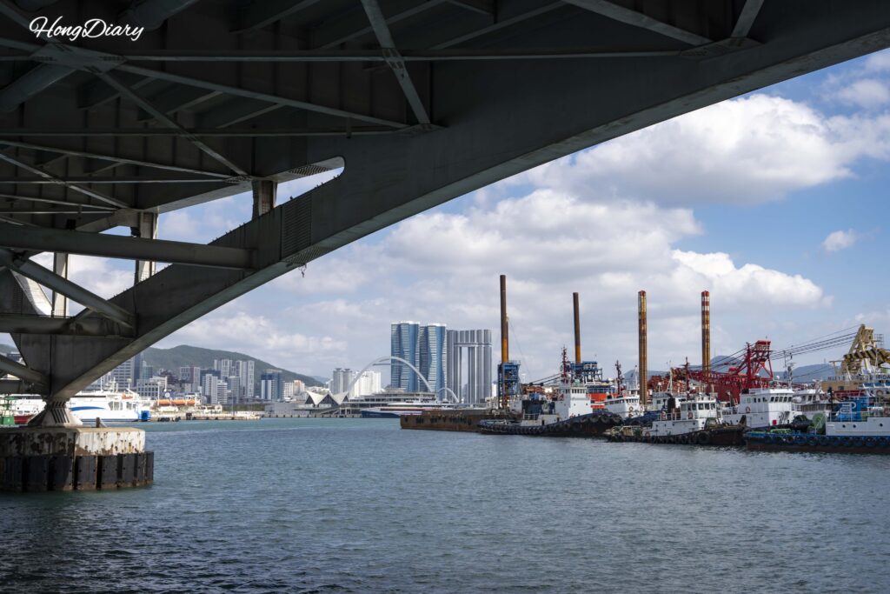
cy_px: 297
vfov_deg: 31.2
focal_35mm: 43
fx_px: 1063
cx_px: 445
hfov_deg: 45.4
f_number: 11
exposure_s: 1/160
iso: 100
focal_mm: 43
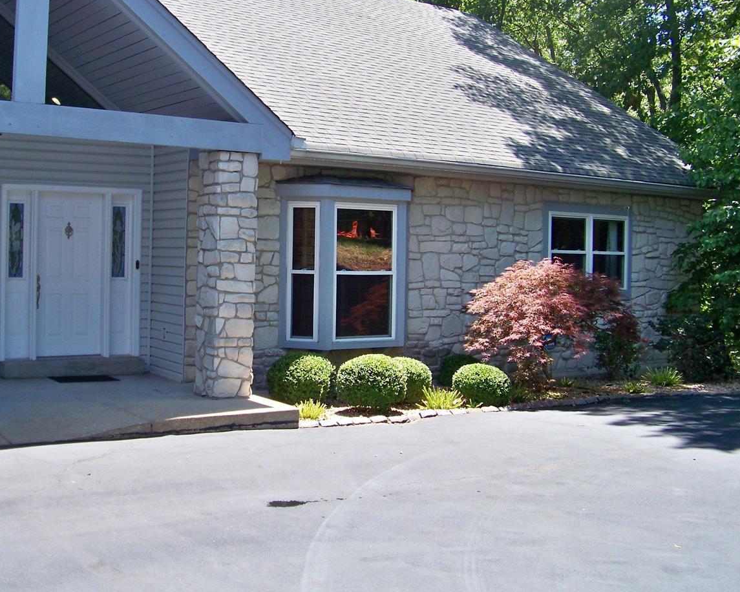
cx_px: 279
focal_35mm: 45
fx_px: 986
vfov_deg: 33.4
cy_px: 257
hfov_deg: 40.9
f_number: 2.8
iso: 80
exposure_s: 1/320
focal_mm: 5.85
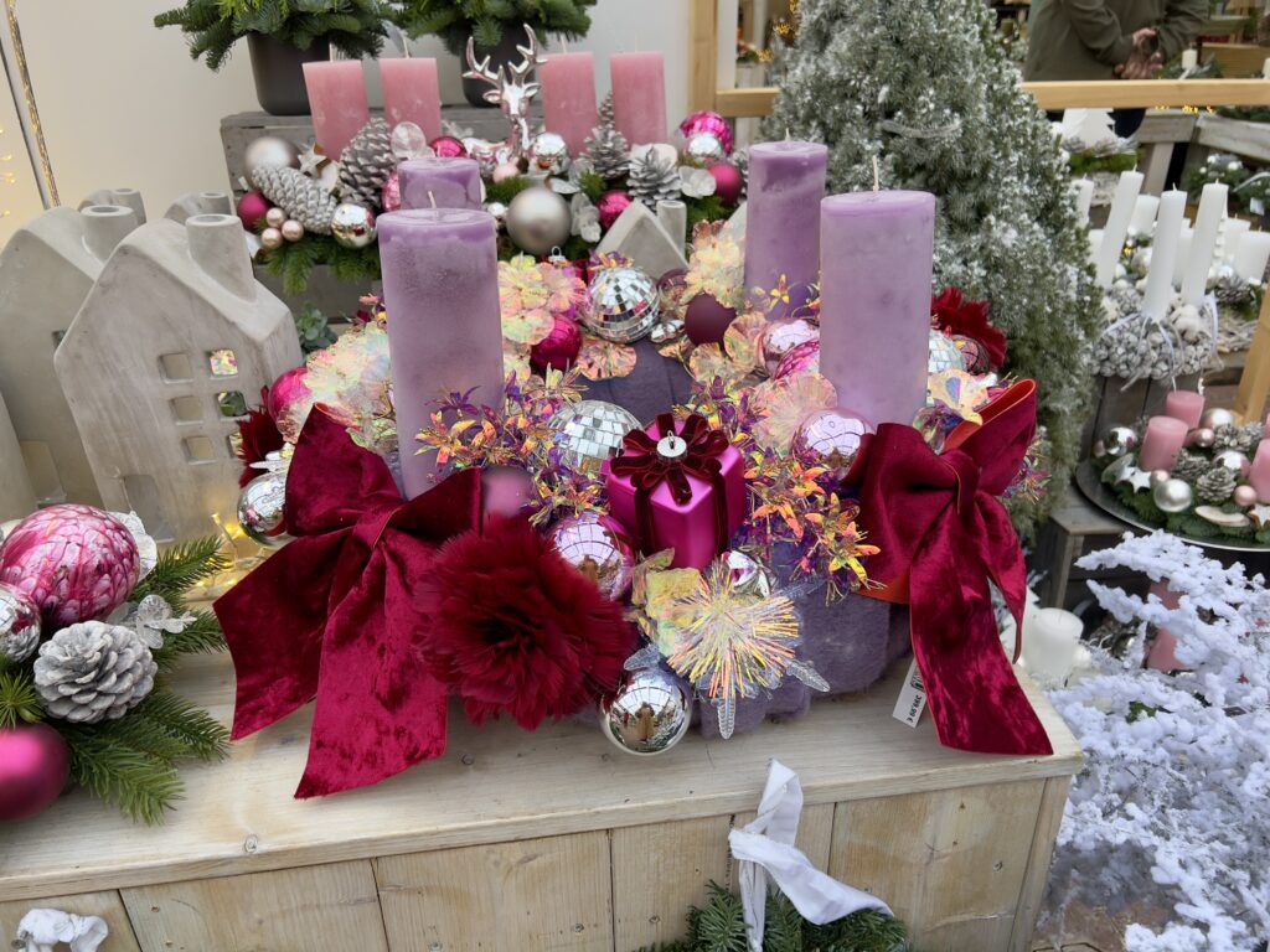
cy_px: 476
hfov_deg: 67.3
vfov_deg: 53.1
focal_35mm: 26
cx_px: 635
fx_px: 954
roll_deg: +0.8
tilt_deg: -27.9
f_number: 1.5
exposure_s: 1/105
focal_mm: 5.7
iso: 32
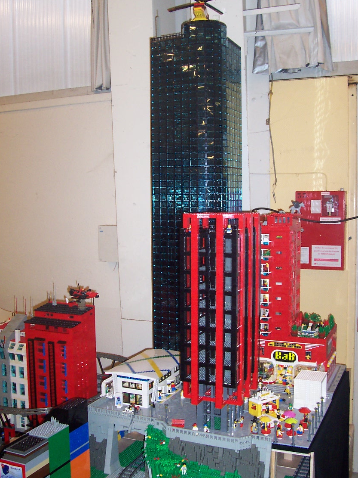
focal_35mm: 40
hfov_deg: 36.0
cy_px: 232
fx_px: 551
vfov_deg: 46.8
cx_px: 182
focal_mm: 5.6
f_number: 2.8
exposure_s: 1/60
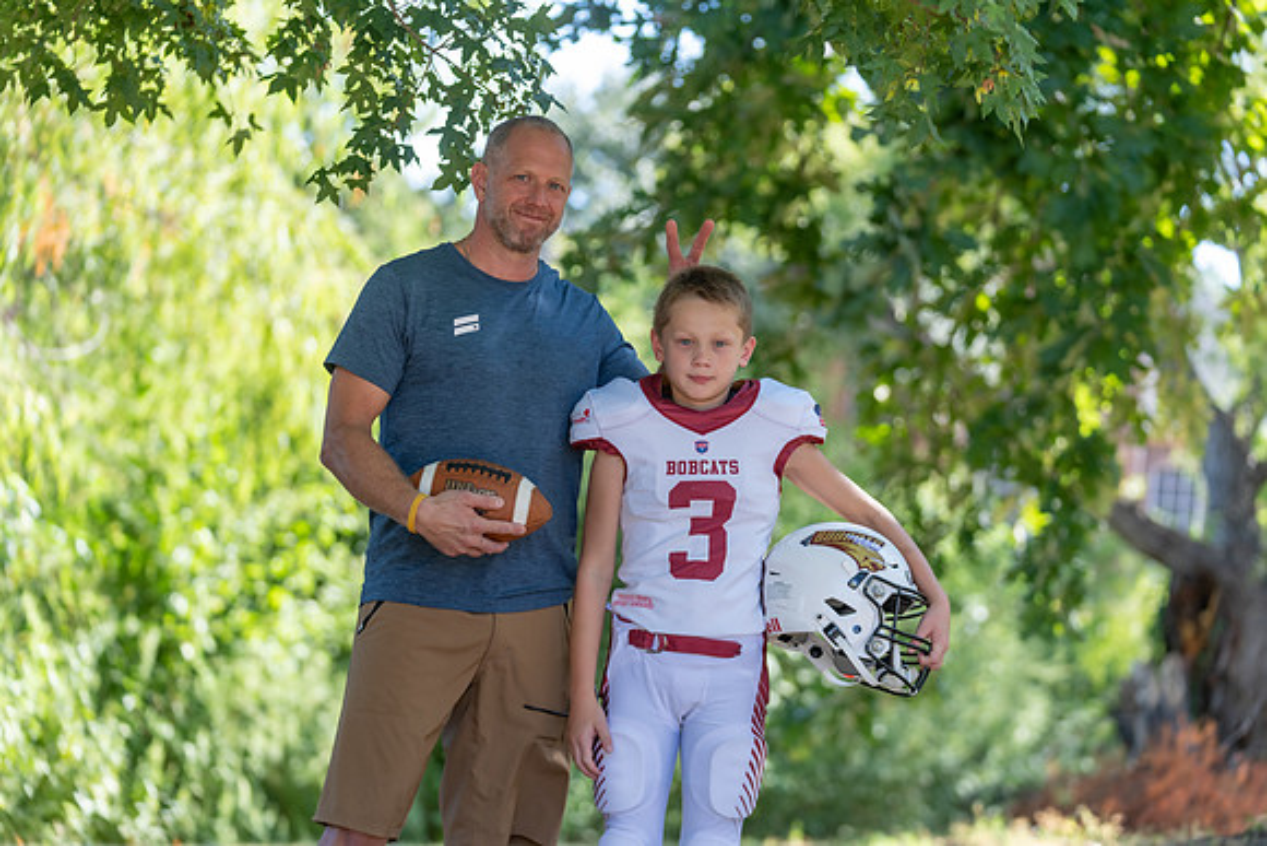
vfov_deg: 13.7
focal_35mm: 100
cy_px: 423
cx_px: 634
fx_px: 3520
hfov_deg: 20.4
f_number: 2.8
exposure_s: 1/320
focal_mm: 100
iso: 160
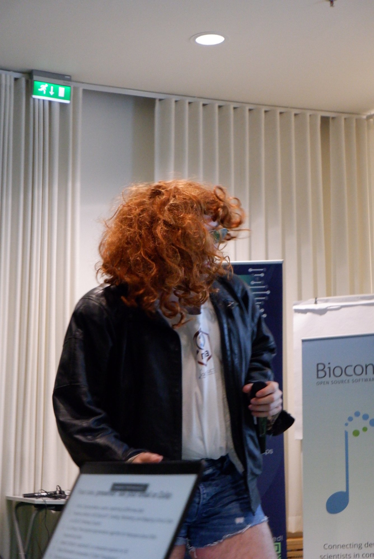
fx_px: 1027
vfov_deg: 30.5
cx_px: 187
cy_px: 280
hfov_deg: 20.6
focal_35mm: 66
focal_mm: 44.5
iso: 6400
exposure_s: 1/125
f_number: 5.6
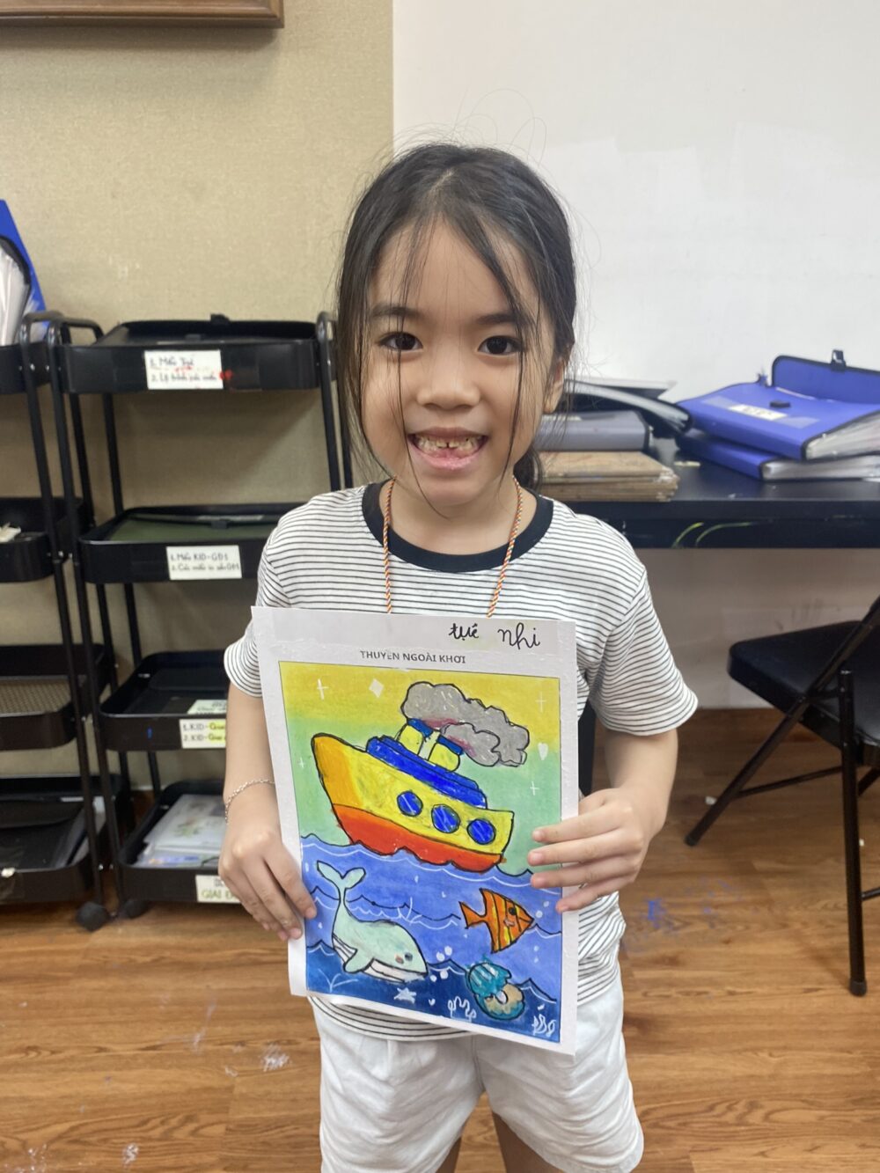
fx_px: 881
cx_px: 440
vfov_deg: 67.3
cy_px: 586
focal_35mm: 26
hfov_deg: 53.1
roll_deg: +0.6
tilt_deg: -19.3
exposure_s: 1/121
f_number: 1.8
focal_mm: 4.25
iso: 125
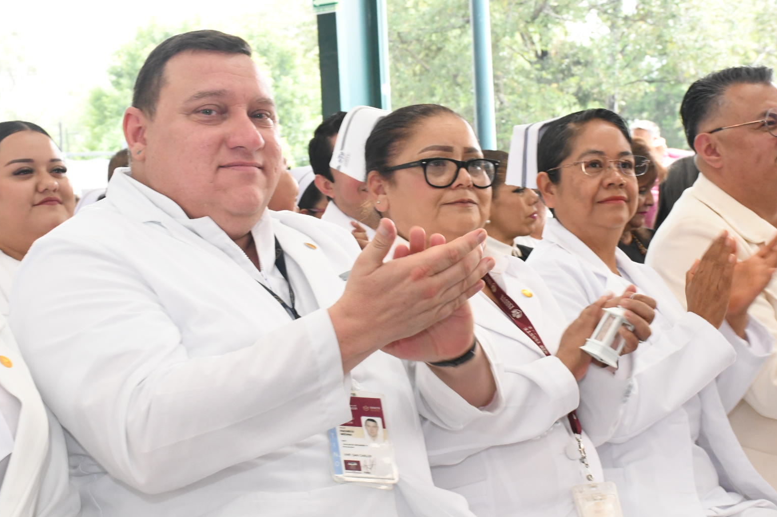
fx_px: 1683
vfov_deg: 17.5
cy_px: 253
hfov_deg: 26.0
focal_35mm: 78
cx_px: 389
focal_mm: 50
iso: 3200
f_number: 13
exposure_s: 1/125
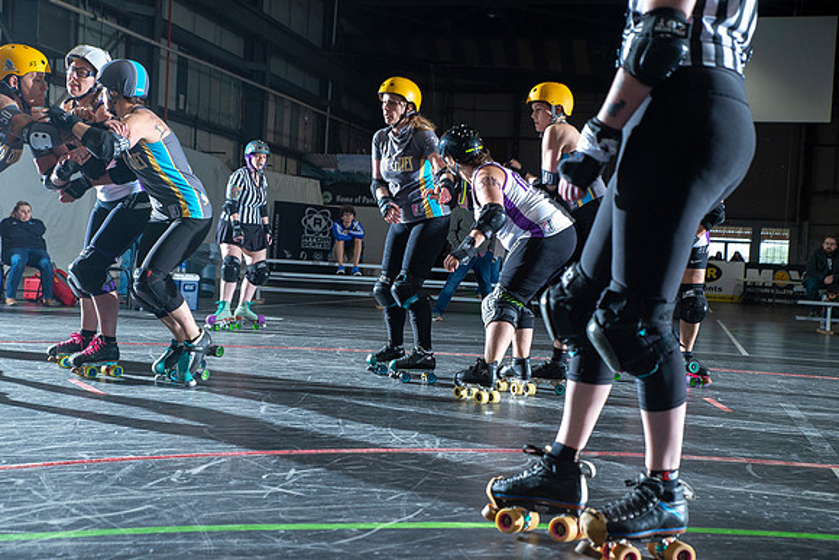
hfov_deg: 41.1
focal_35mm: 48
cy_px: 280
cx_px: 420
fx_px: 1119
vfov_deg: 28.1
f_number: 7.1
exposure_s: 1/160
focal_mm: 48
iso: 800
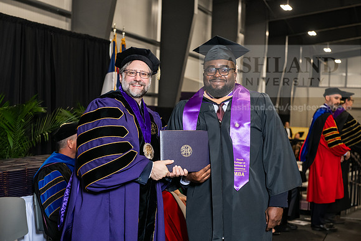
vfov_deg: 20.6
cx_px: 180
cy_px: 120
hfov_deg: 30.5
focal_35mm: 66
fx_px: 662
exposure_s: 1/200
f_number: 5
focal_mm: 66
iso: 2000
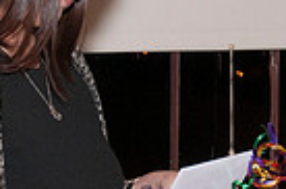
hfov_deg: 8.1
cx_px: 282
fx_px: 2003
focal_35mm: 253
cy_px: 74
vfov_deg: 5.4
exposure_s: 1/80
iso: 800
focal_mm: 40
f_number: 5.6
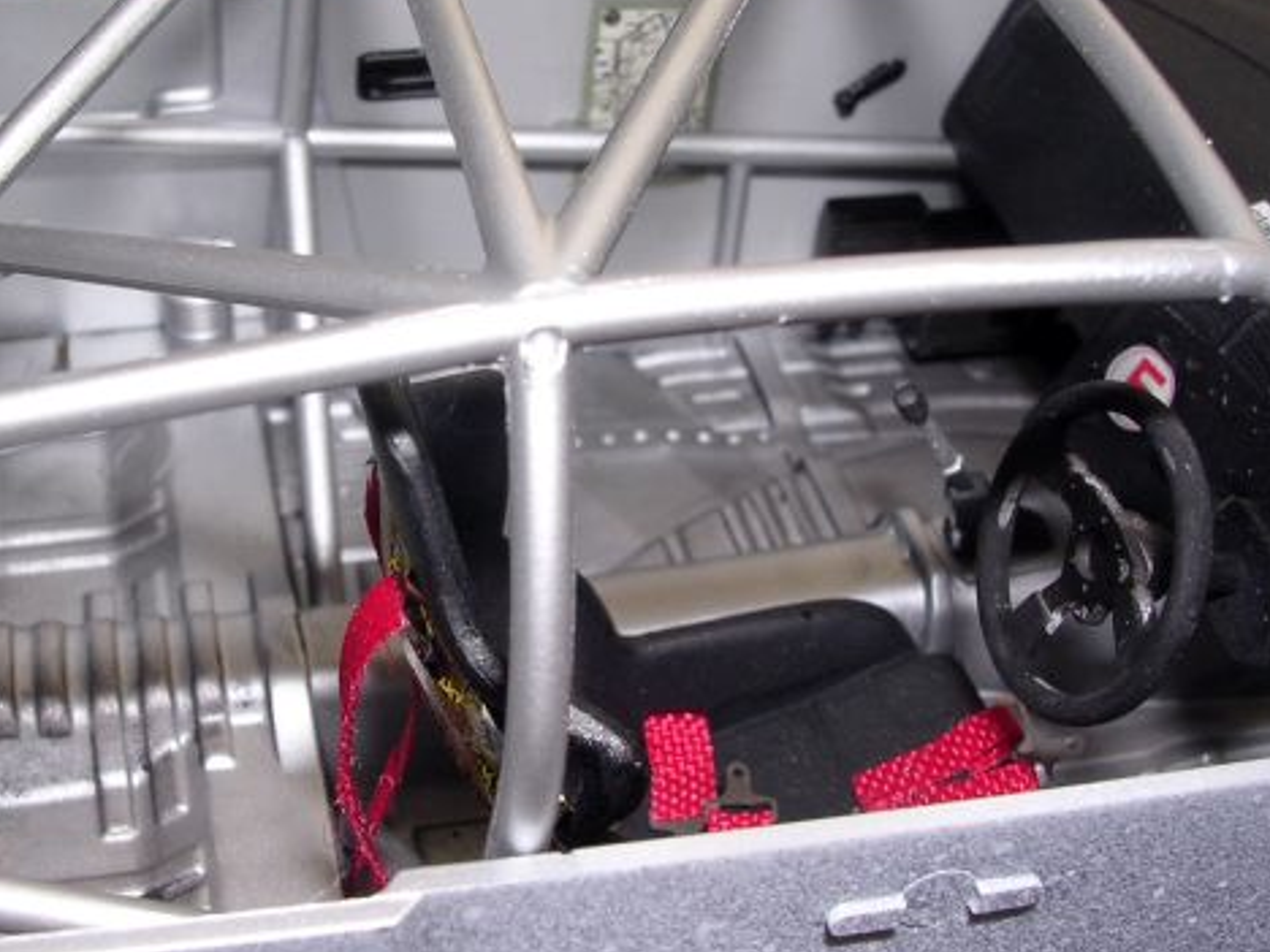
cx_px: 475
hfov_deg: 36.6
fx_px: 1908
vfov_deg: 28.0
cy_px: 448
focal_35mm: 52
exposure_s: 1/60.1
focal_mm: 5.8
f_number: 5.6
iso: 100
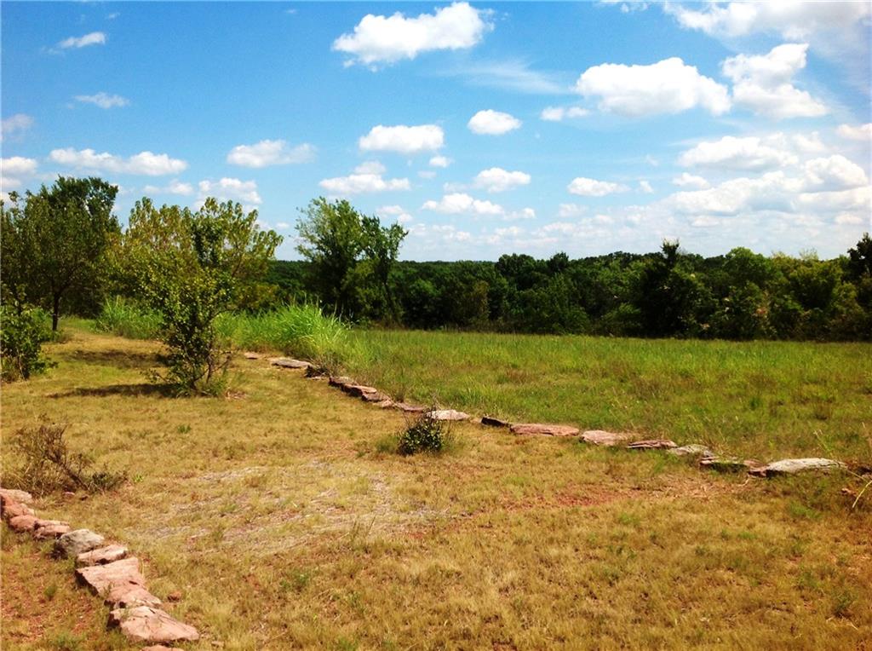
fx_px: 880
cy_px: 326
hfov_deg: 52.7
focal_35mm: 35
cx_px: 436
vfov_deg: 40.6
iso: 80
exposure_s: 1/2160
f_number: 2.4
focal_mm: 4.28
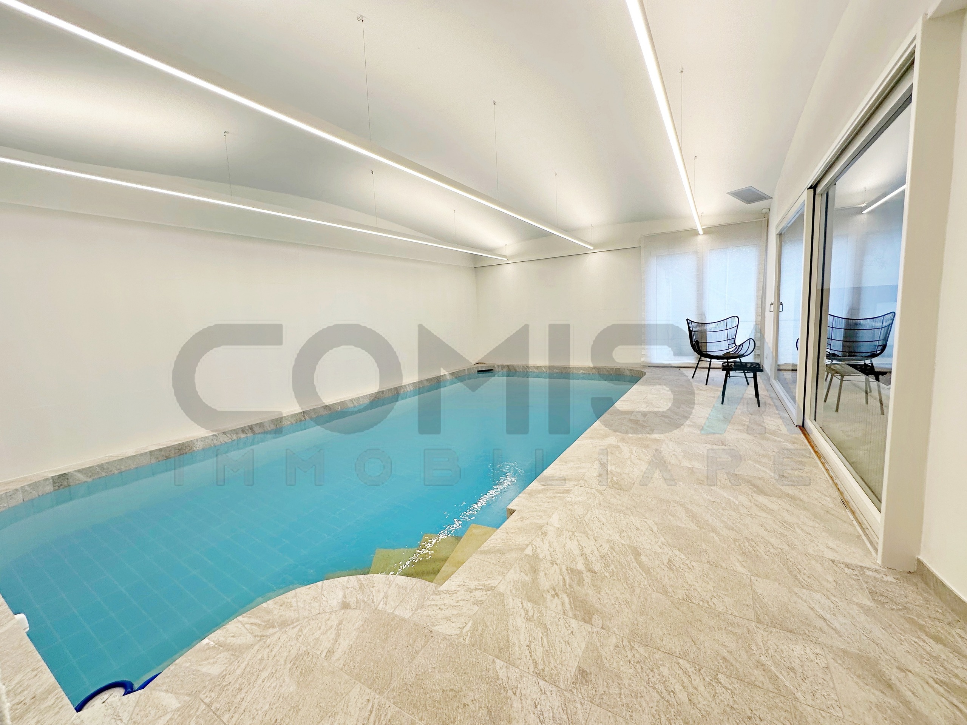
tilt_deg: -6.2
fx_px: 391
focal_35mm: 14
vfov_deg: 85.7
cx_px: 484
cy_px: 362
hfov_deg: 102.1
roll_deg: +2.5
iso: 50
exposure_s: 1/163
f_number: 2.2
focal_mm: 2.22
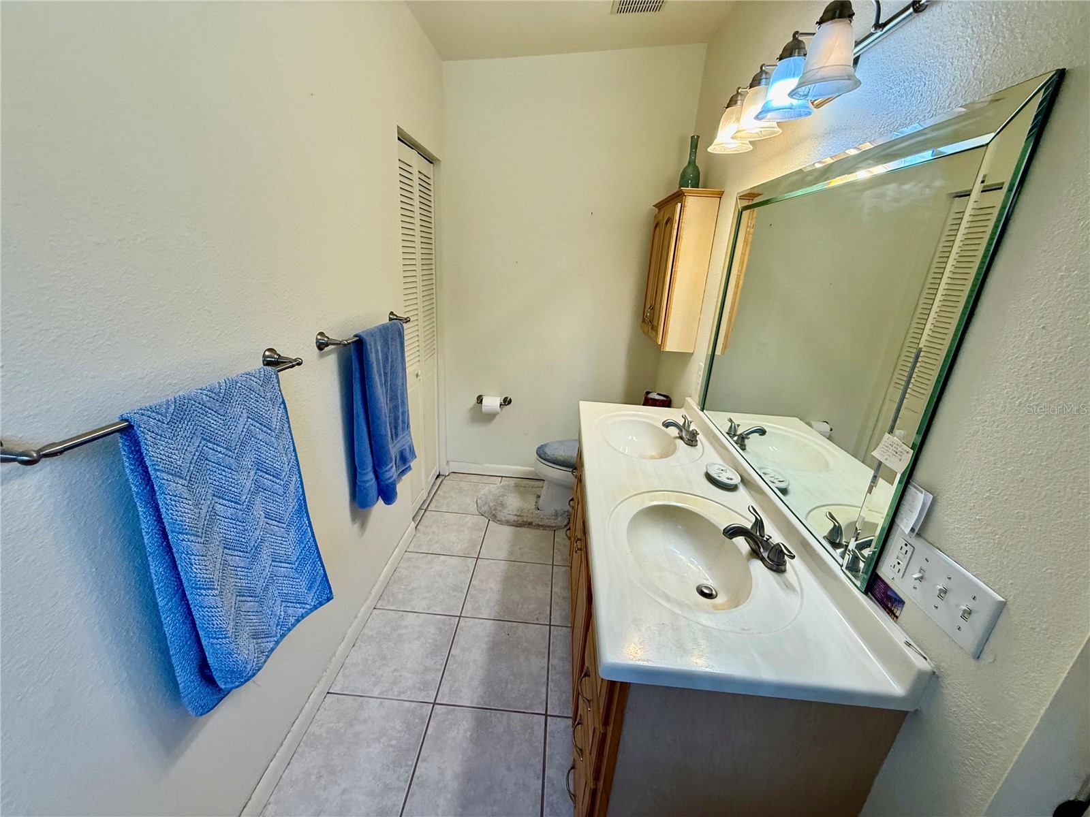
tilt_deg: -16.6
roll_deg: -4.5
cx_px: 545
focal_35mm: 14
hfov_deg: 102.1
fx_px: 441
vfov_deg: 85.7
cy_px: 408
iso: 125
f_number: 2.2
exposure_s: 1/120
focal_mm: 2.22
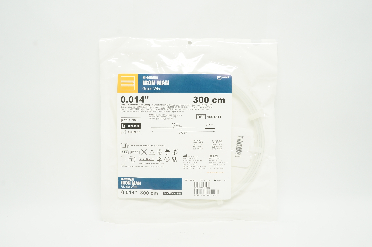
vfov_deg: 41.6
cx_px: 186
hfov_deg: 59.5
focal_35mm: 32
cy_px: 124
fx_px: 325
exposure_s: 1/15
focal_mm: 21
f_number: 11
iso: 400
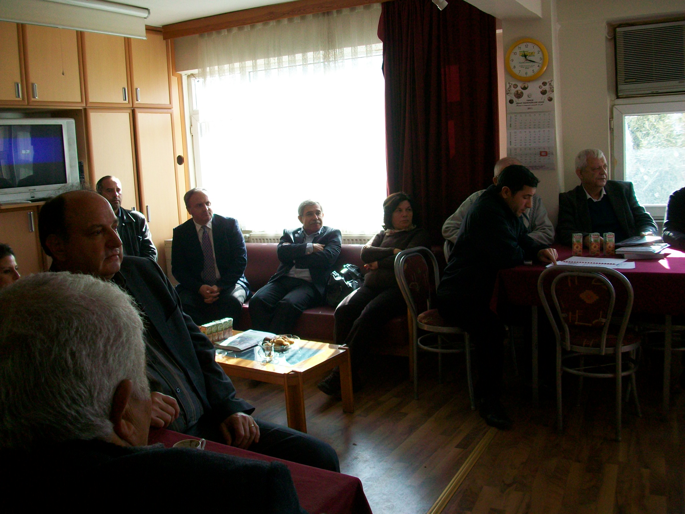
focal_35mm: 32
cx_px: 342
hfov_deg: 56.8
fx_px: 633
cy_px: 257
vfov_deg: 44.2
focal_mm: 5.7
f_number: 2.8
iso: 97
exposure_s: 1/125
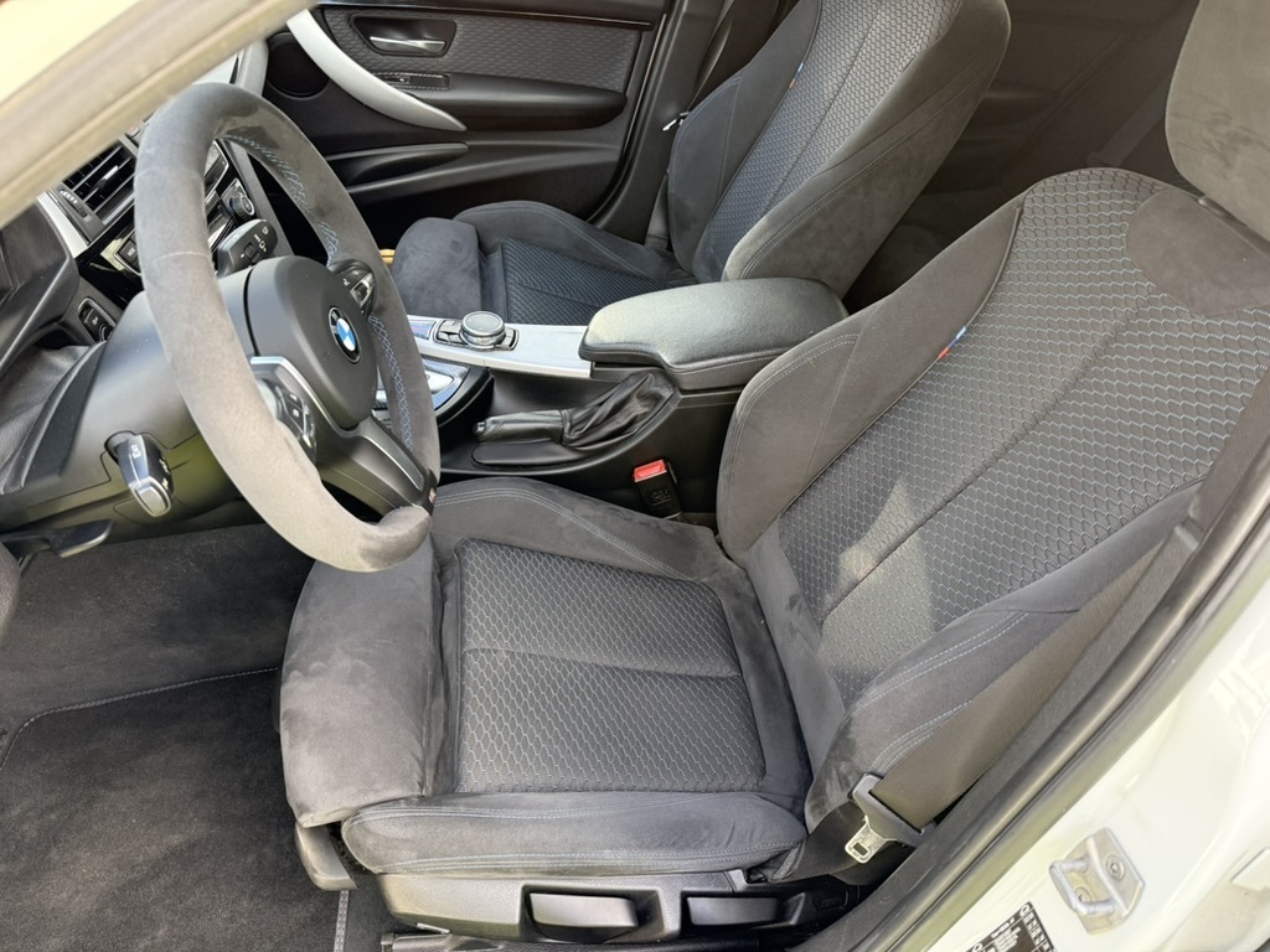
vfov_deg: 56.8
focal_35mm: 24
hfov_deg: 71.6
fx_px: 881
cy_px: 476
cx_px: 635
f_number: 1.78
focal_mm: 6.76
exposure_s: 1/167
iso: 200
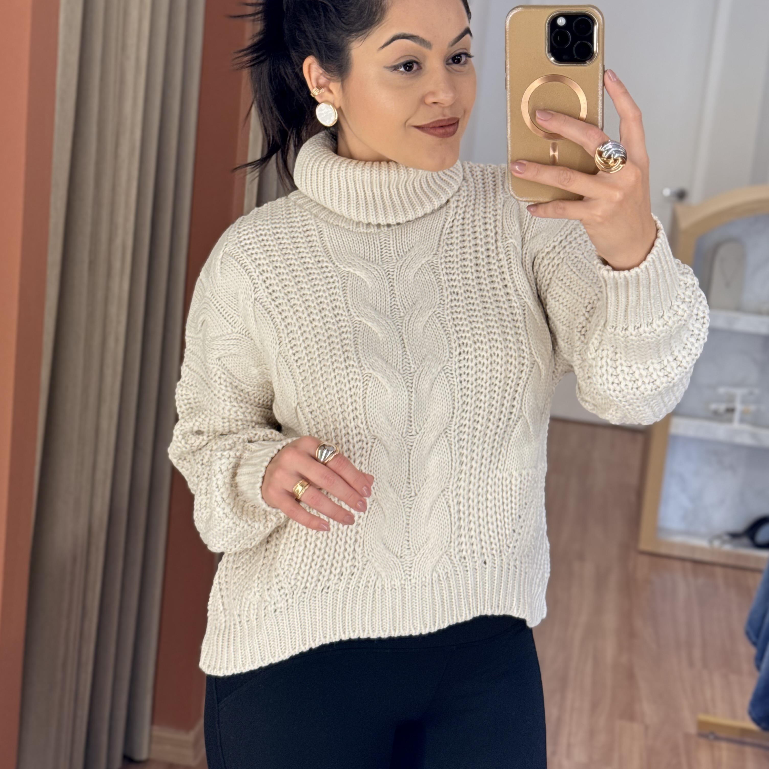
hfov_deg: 30.0
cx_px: 383
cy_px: 311
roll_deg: -7.1
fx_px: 1433
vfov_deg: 30.0
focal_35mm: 57
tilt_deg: -10.0
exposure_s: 1/120
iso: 100
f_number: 1.78
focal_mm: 6.76
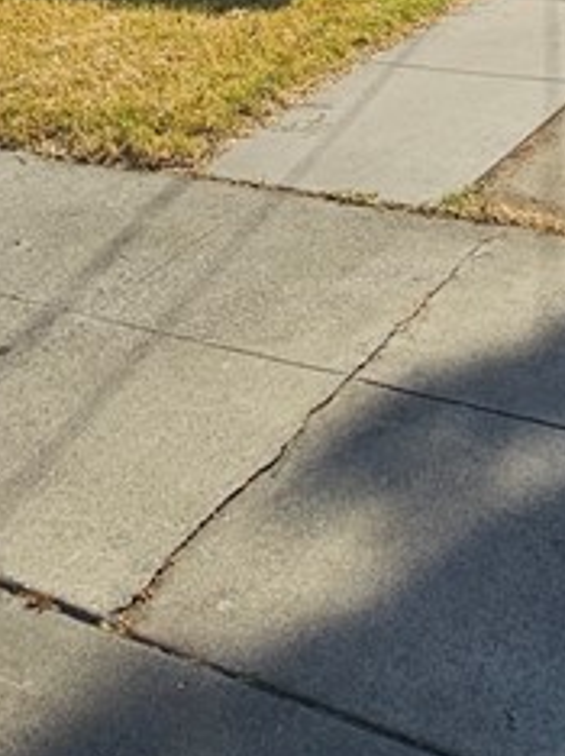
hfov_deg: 25.6
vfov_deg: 25.2
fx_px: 1243
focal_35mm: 57
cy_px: -391
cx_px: 326
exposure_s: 1/2600
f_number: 2.2
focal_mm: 2.2
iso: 50
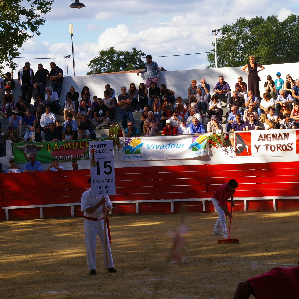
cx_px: 153
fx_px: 1032
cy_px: 150
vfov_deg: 16.5
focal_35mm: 106
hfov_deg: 16.5
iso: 400
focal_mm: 55
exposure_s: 1/350
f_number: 11
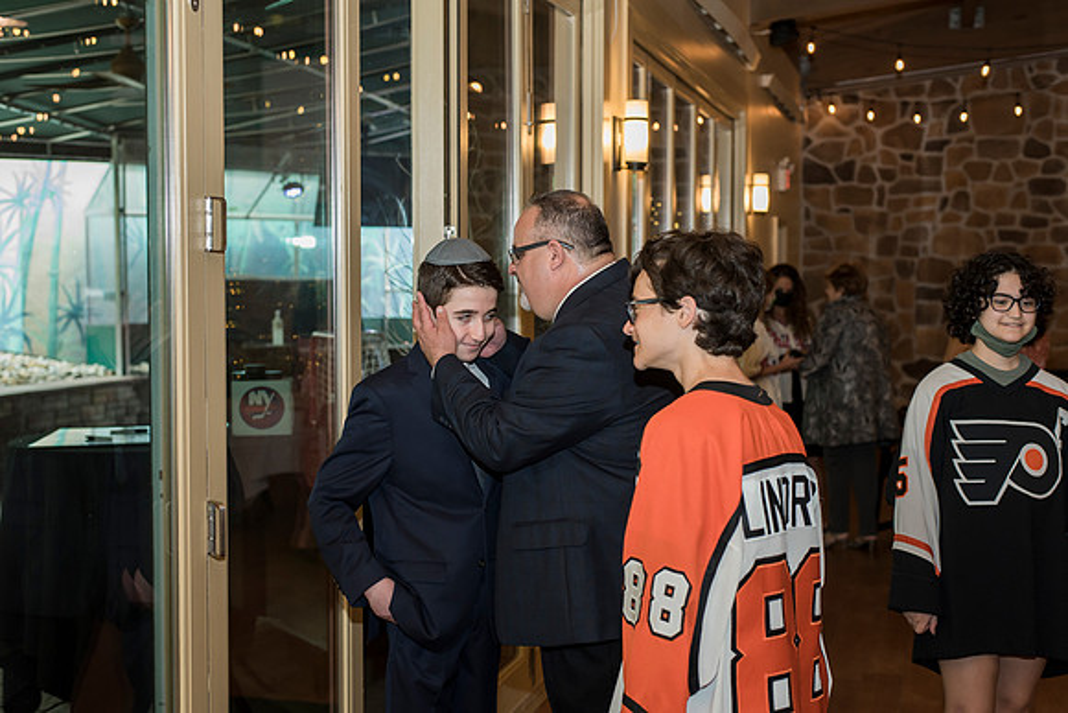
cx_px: 534
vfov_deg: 27.0
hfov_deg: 39.6
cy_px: 356
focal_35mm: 50
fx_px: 1484
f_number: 4
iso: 800
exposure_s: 1/125
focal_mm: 50
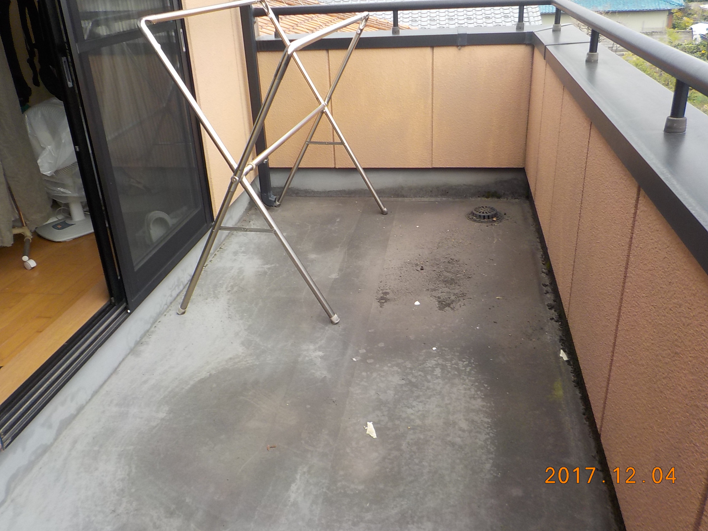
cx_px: 354
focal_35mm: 30
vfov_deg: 46.8
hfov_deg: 60.0
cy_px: 266
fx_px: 614
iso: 125
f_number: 3.3
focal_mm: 4.1
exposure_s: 1/80
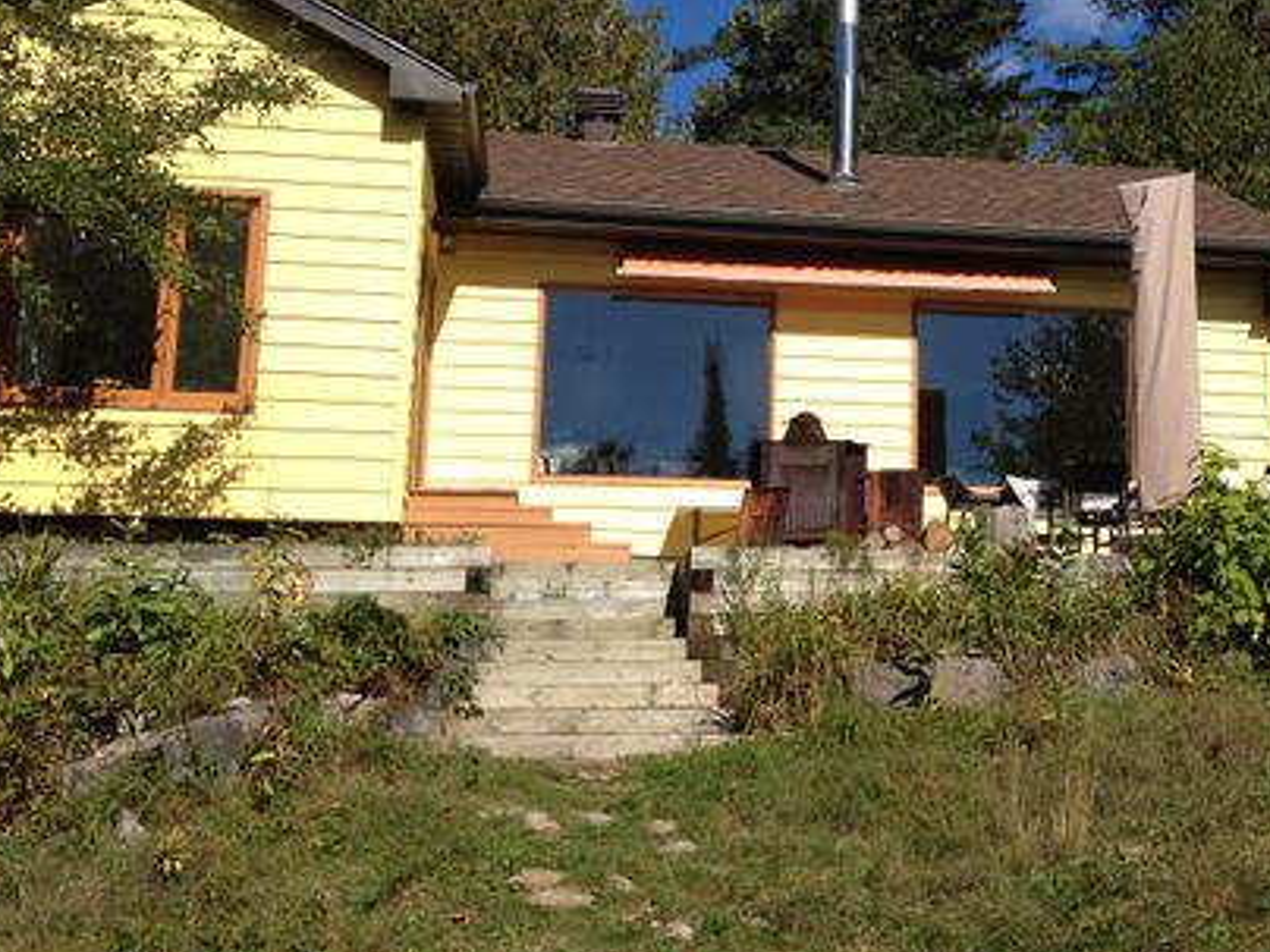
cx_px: 846
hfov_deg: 36.4
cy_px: 374
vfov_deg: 28.0
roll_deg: -1.7
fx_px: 1908
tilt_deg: +11.3
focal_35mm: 52
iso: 50
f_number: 2.4
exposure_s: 1/2045
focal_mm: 4.28
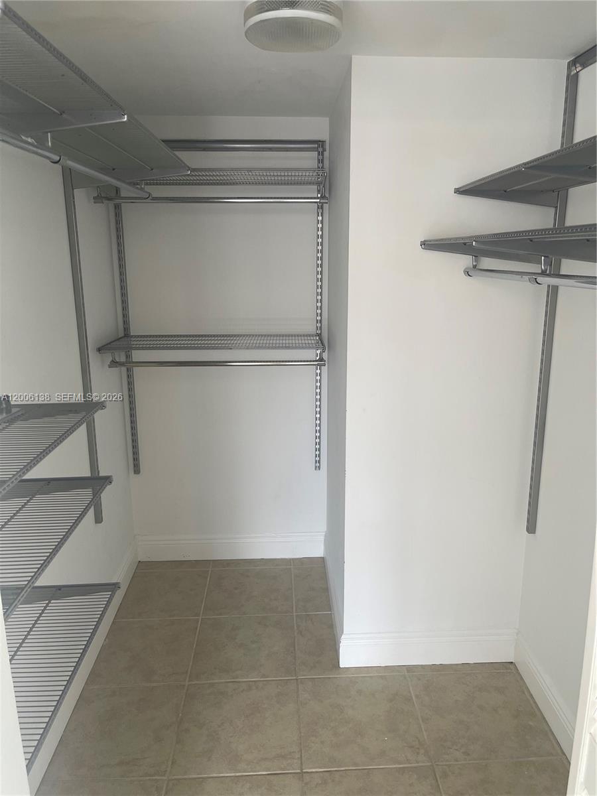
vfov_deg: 69.4
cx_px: 298
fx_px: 575
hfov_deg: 54.9
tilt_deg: -13.9
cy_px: 398
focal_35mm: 25
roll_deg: -0.3
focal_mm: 5.1
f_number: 1.6
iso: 80
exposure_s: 1/60
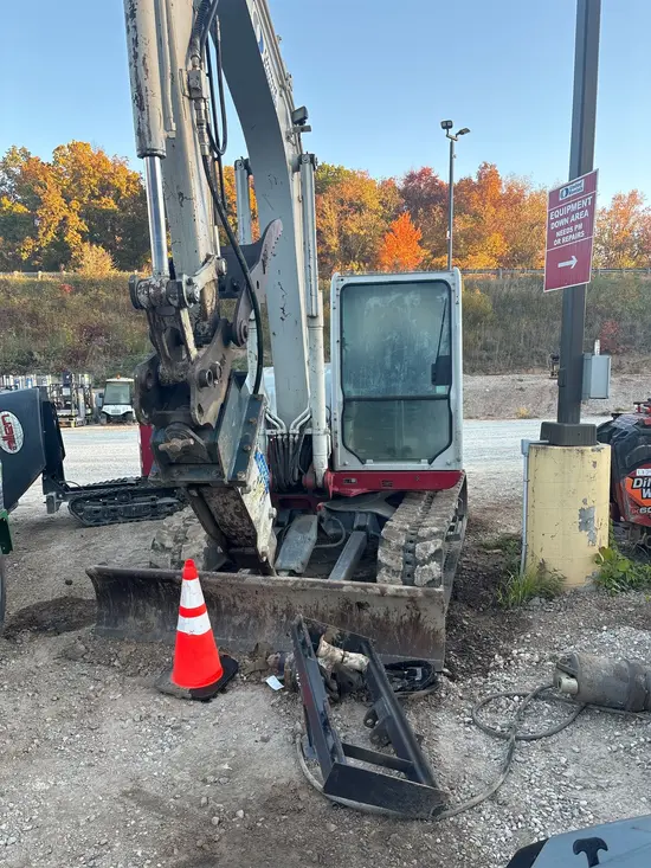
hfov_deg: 53.1
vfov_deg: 67.3
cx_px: 326
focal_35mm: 26
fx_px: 652
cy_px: 434
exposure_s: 1/179
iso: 40
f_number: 1.6
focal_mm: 5.96
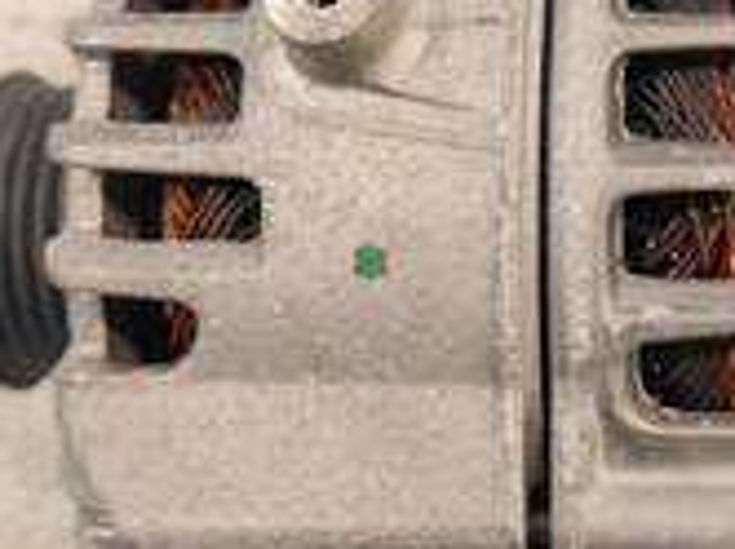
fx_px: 1845
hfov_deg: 22.1
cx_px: 629
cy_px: 195
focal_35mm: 87
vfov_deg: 16.9
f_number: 3.6
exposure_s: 1/60
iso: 640
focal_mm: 15
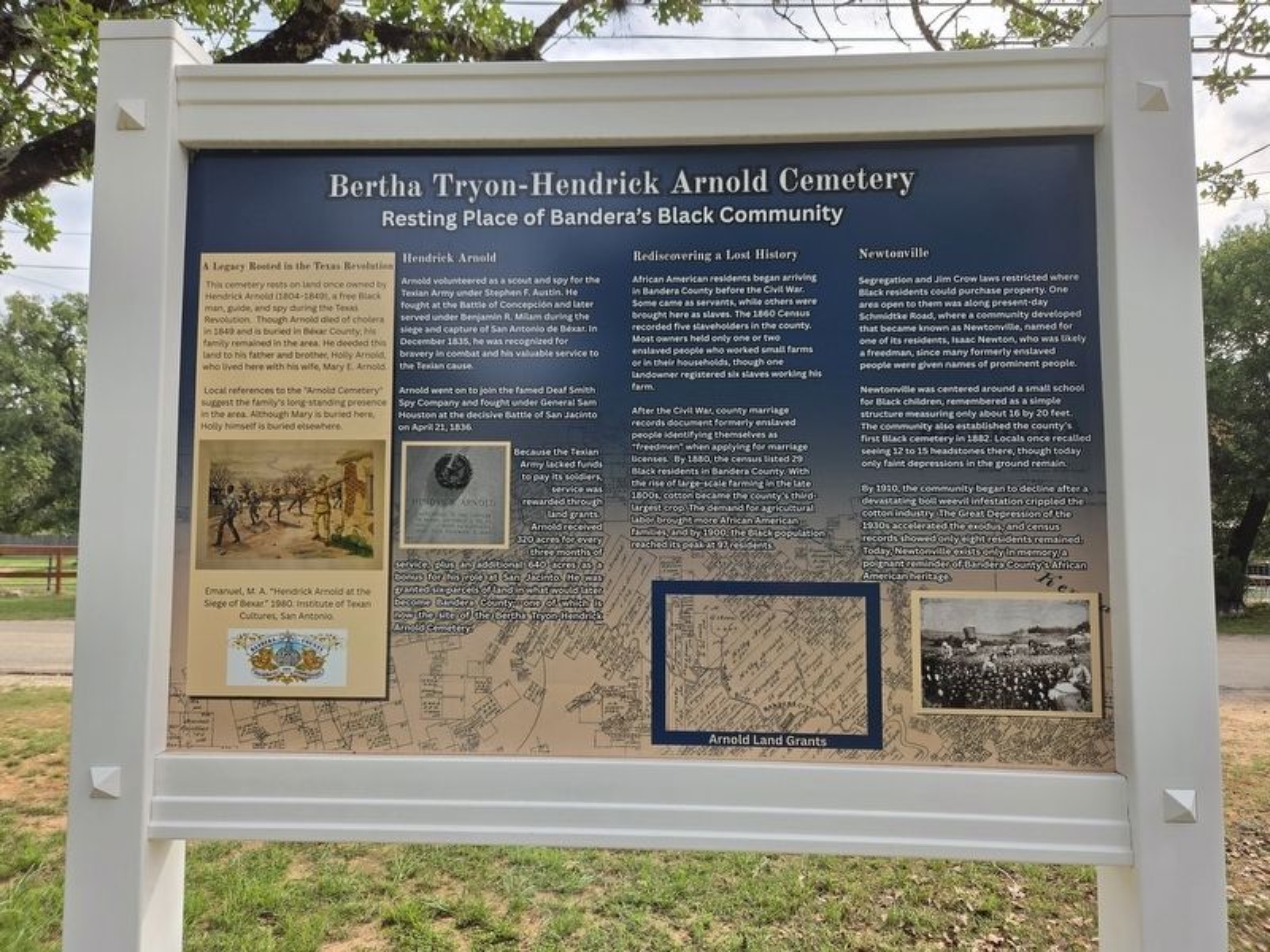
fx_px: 844
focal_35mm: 23
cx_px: 635
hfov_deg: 73.9
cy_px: 476
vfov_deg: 58.9
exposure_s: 1/2296
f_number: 1.8
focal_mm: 5.4
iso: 80
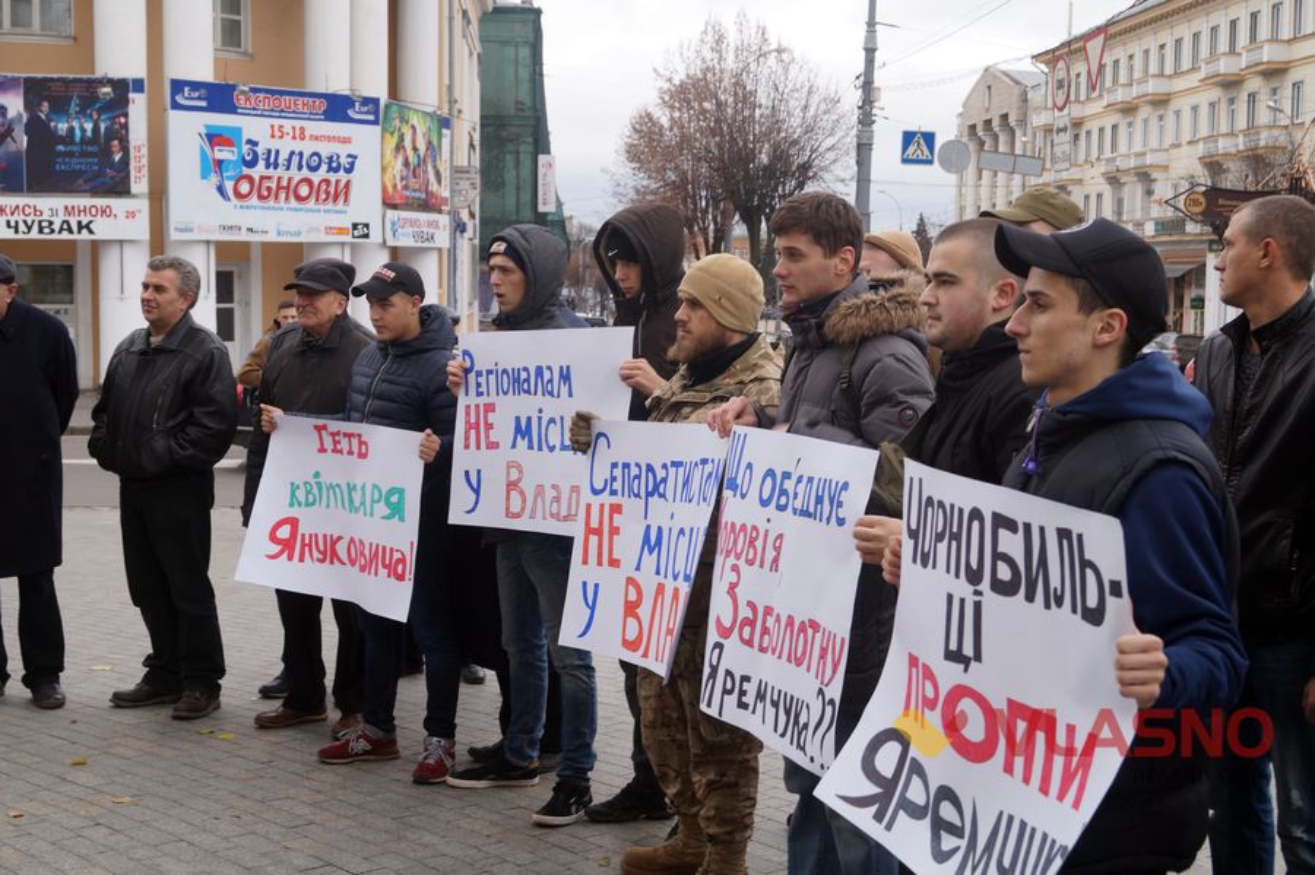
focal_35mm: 45
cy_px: 438
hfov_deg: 43.6
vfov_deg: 29.8
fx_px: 1643
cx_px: 658
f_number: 6.3
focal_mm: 30
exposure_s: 1/60
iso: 100
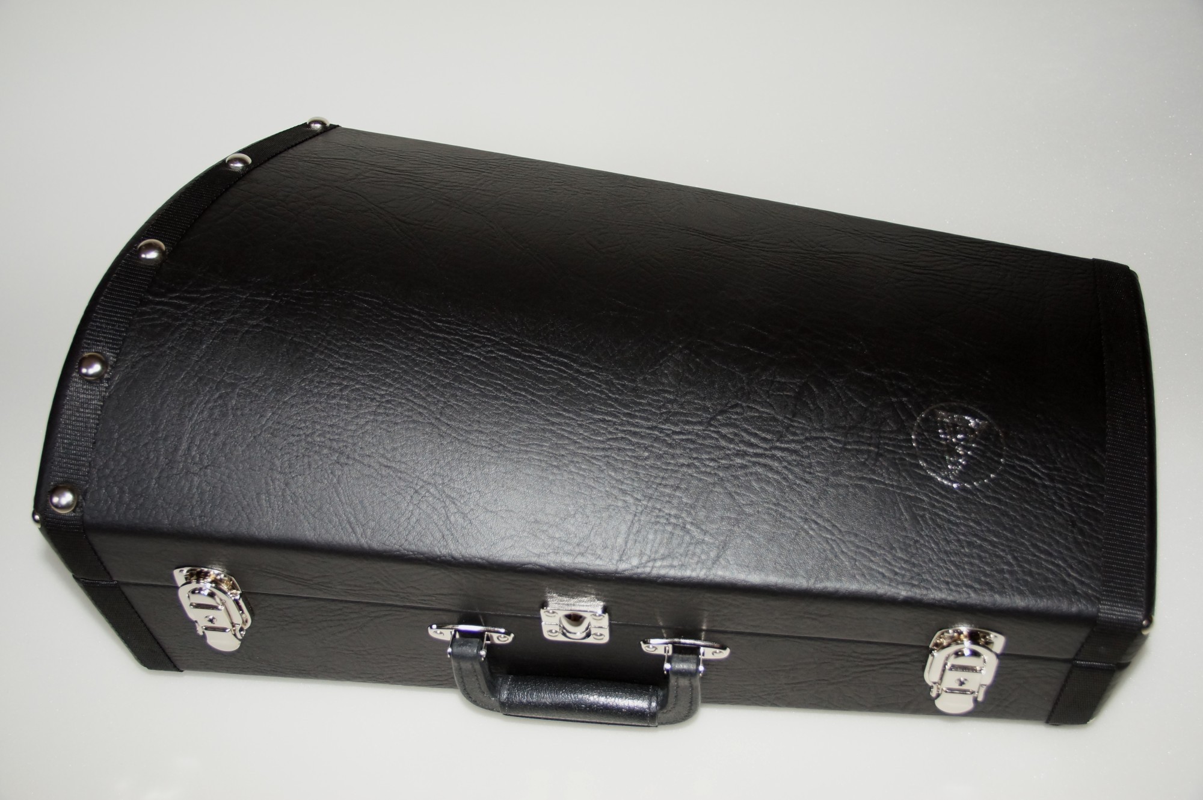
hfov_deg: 57.3
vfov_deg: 39.9
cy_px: 400
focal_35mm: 33
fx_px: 1102
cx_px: 602
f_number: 4
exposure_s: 1/60
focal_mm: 22
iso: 500
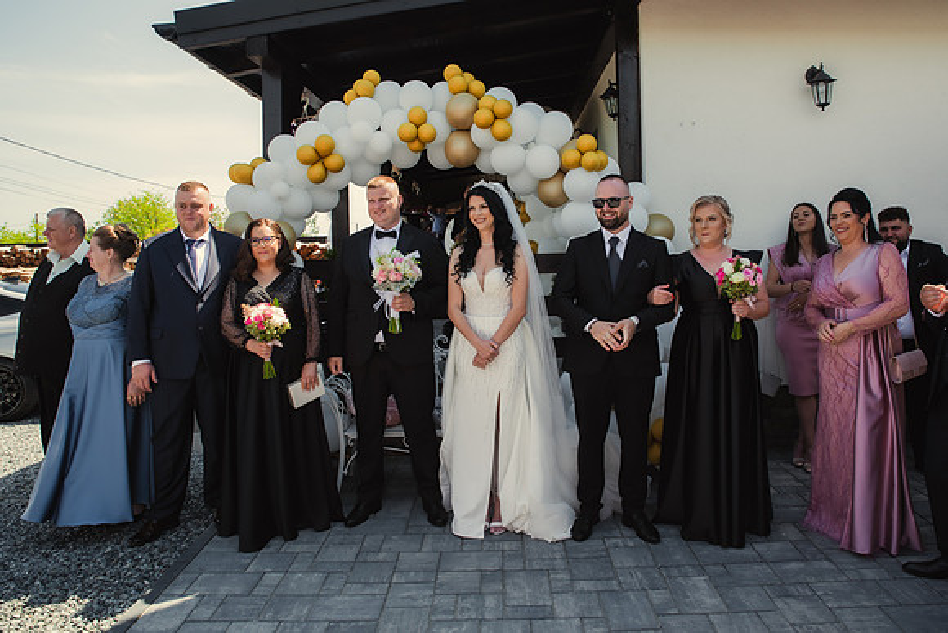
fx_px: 667
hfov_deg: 70.7
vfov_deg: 50.7
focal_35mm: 25
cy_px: 299
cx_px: 500
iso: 200
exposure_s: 1/200
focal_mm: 24
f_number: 7.1
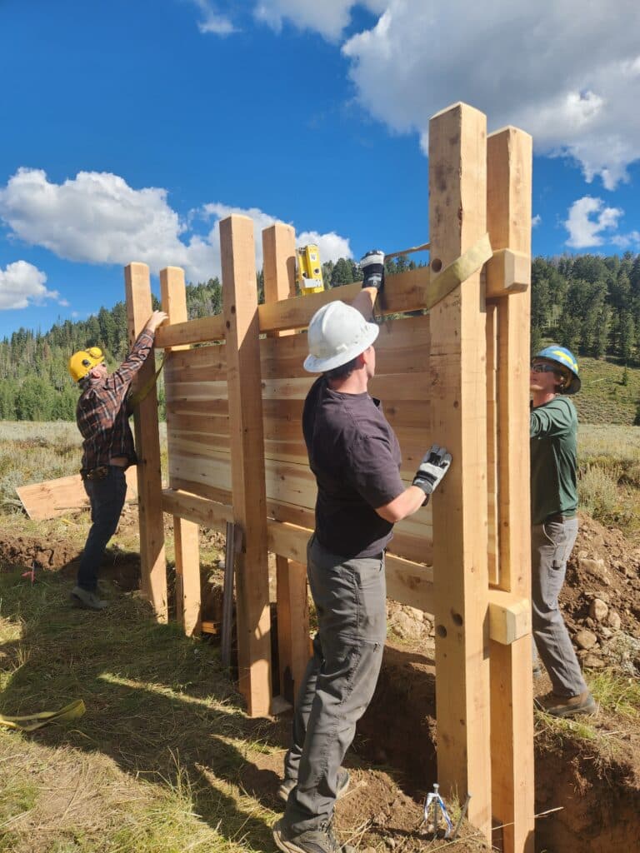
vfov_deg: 73.9
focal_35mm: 23
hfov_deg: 58.9
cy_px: 426
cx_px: 320
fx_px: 567
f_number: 1.8
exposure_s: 1/1070
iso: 20
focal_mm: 5.4
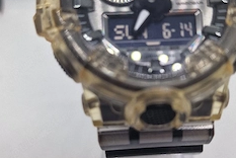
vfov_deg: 32.7
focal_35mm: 41
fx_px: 269
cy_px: 66
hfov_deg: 47.1
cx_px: 142
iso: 50
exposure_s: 1/182
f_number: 1.8
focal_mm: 6.4
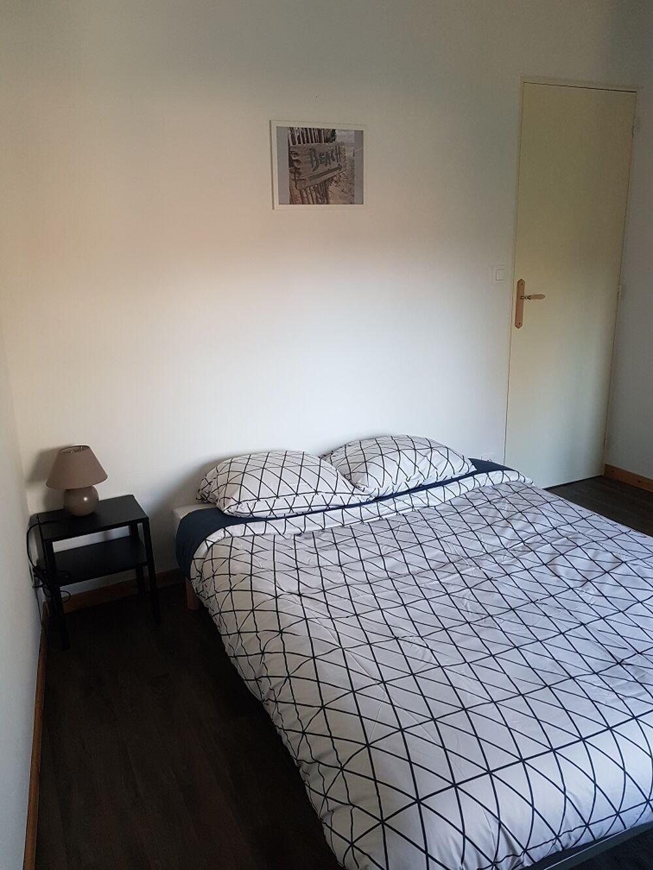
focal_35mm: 26
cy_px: 435
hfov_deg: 53.1
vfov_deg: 67.3
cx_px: 326
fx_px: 654
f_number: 1.7
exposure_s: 1/50
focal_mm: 4.2
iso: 160
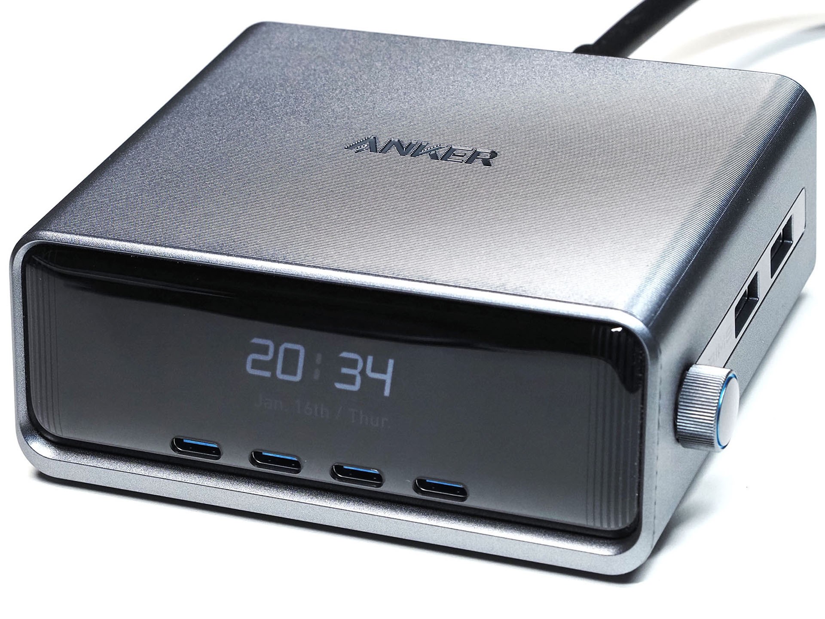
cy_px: 310
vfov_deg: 21.0
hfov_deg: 27.8
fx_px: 1668
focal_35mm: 70
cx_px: 412
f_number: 8
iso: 400
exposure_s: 1/60
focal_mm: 35
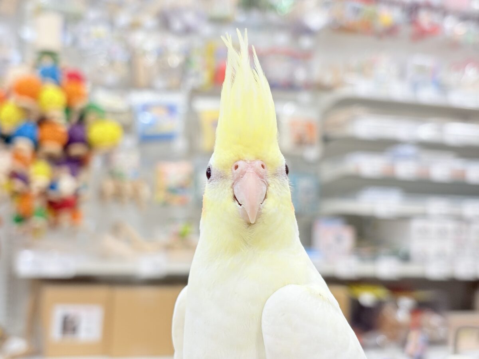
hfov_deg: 36.8
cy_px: 180
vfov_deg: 28.0
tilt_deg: +0.5
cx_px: 240
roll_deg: -1.6
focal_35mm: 52
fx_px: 720
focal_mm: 5.96
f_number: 1.6
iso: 40
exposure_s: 1/50
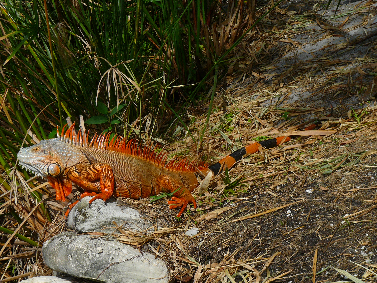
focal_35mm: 137
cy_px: 142
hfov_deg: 14.4
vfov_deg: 10.8
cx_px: 188
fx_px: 1492
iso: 80
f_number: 6.3
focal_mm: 20.4
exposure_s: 1/400
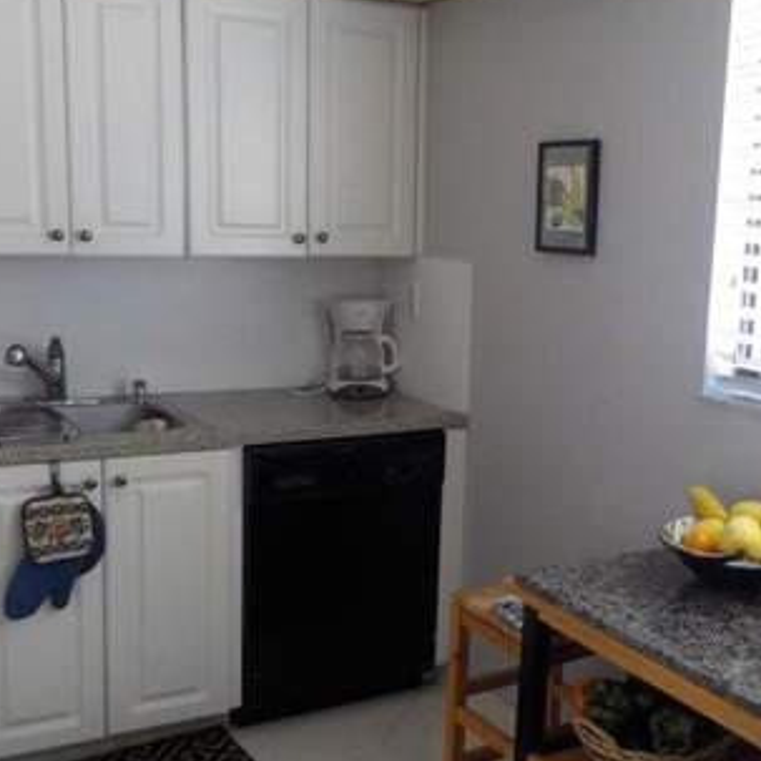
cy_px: 414
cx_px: 482
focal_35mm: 42
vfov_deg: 40.0
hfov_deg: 39.7
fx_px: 1045
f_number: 3.3
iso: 320
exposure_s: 1/30
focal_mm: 4.1
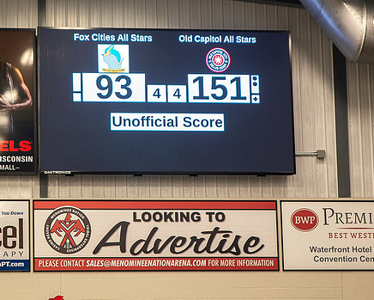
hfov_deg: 11.7
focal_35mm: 164
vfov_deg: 9.4
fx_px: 1816
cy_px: 118
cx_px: 129
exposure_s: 1/250
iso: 500
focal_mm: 70
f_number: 4
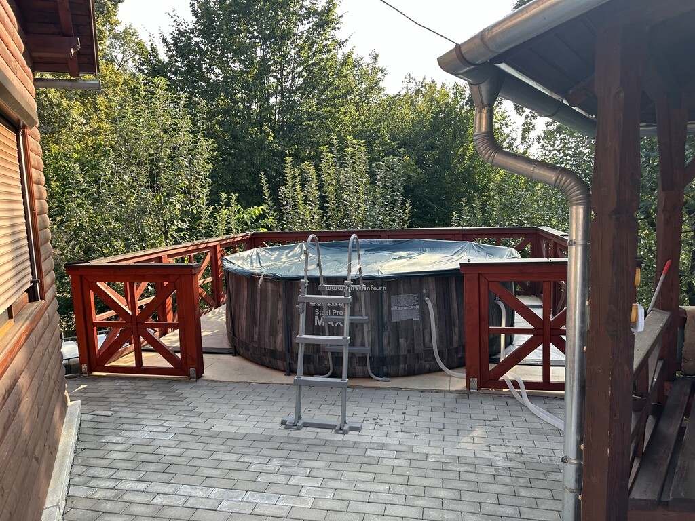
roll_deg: +2.2
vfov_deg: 56.8
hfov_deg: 71.6
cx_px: 348
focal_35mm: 24
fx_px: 482
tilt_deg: -7.0
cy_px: 260
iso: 80
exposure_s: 1/516
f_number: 1.78
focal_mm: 6.86
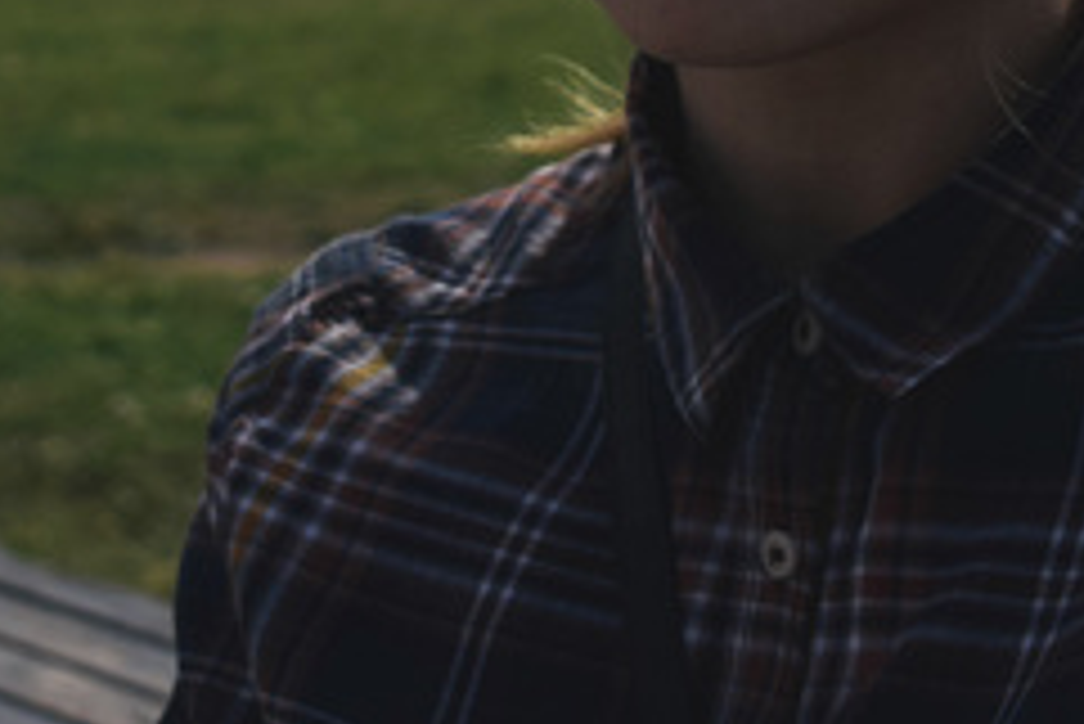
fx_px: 3555
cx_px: 220
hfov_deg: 17.2
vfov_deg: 11.3
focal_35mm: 118
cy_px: -263
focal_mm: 26
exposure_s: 1/4000
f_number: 4
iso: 100
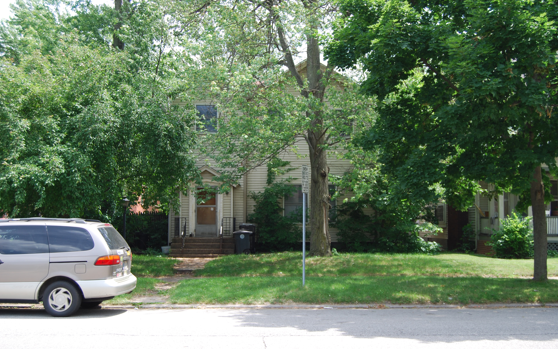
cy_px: 171
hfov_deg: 49.3
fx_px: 608
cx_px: 278
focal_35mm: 40
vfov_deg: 32.0
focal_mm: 26
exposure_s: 1/125
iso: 110
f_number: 5.6
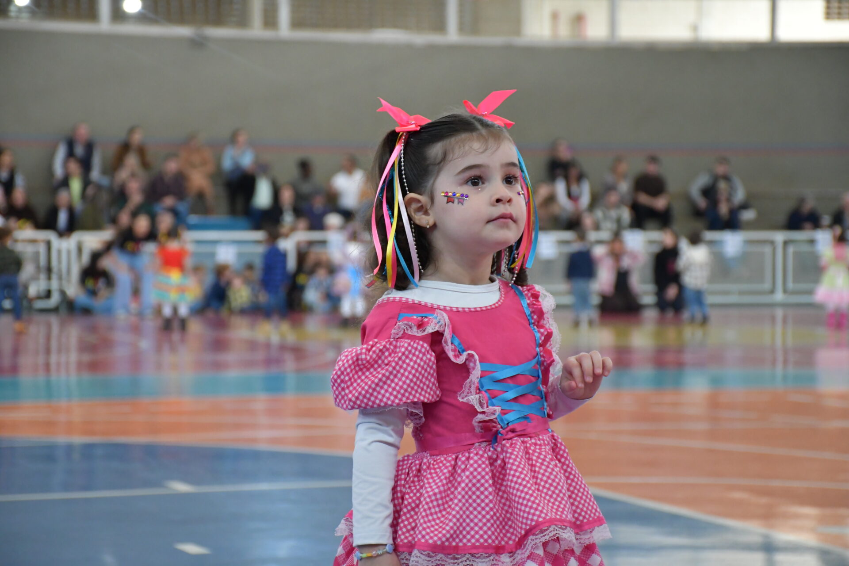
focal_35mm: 120
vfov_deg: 11.4
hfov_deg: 17.1
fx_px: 2830
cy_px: 283
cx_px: 424
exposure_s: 1/160
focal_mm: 80
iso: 3200
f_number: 5.3
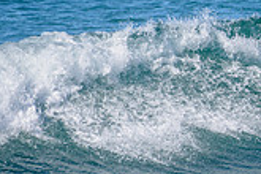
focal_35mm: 1757
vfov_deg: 0.8
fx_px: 12737
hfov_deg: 1.2
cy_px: 74
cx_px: 432
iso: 180
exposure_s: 1/2000
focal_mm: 500
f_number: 5.6
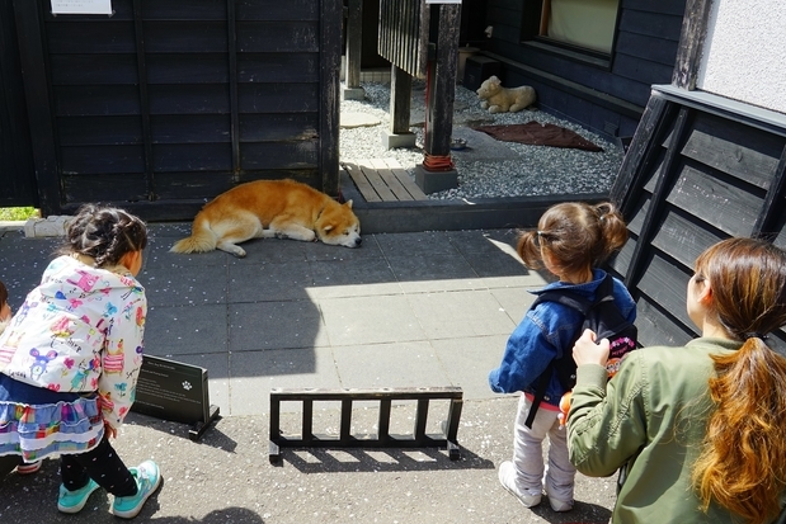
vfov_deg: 42.2
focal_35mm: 31
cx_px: 326
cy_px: 212
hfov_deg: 59.9
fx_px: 677
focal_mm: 24
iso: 100
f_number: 8
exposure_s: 1/100
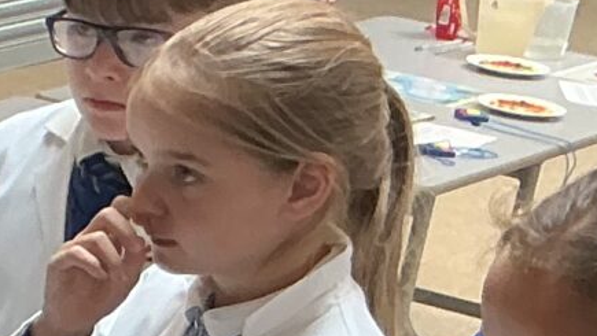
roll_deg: -2.8
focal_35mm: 186
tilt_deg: -21.5
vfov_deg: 6.4
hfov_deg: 9.7
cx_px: -992
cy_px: 505
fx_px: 2945
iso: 50
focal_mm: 3
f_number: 1.8
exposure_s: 1/50
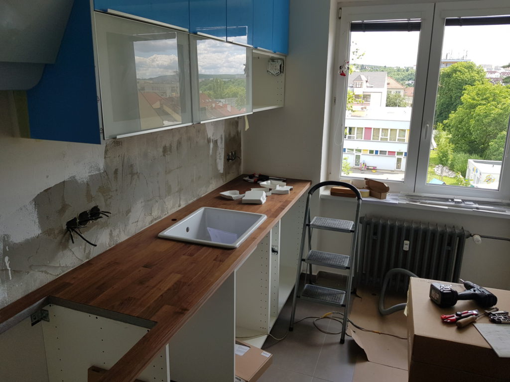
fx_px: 383
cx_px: 255
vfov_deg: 53.1
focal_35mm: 26
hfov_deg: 67.3
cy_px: 191
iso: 40
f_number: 1.7
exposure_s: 1/284
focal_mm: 4.2
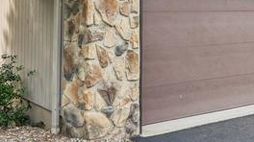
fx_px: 451
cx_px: 101
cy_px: -8
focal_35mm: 67
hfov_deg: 31.4
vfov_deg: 17.4
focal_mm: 16.5
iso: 100
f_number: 8
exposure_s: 1/80
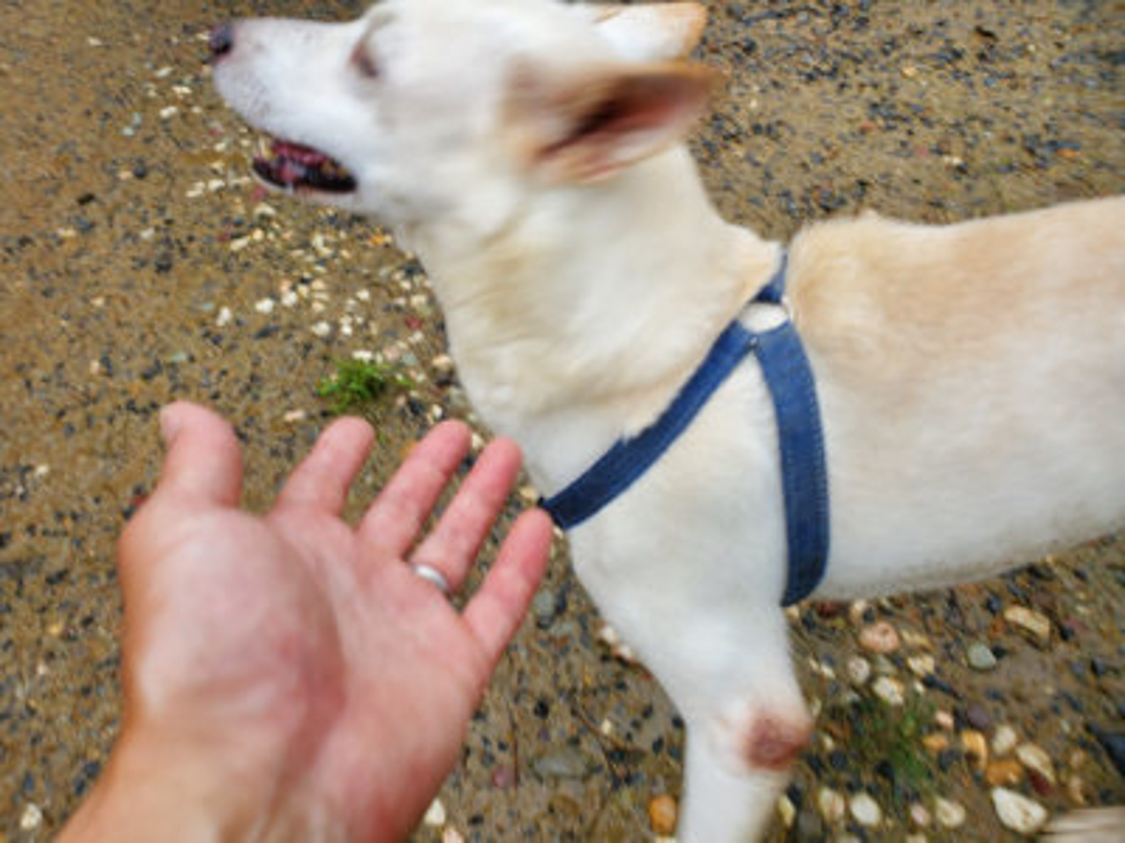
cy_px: 422
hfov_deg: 67.3
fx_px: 845
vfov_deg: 53.1
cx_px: 562
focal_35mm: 26
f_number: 2.4
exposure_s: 1/143
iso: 50
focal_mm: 4.3
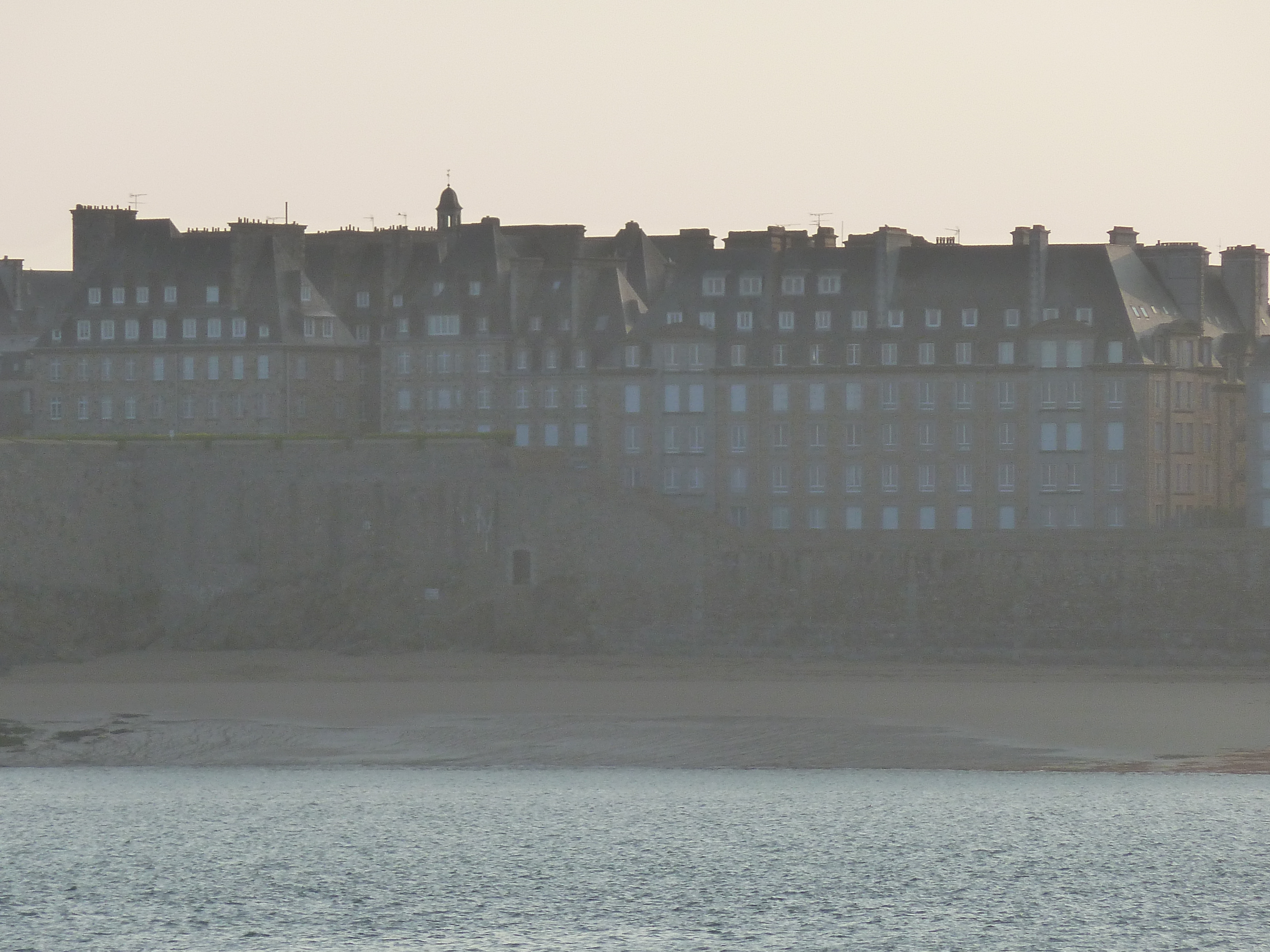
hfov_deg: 5.0
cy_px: 476
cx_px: 635
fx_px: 14639
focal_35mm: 399
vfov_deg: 3.7
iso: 125
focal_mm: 49.2
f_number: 4.9
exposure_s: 1/400
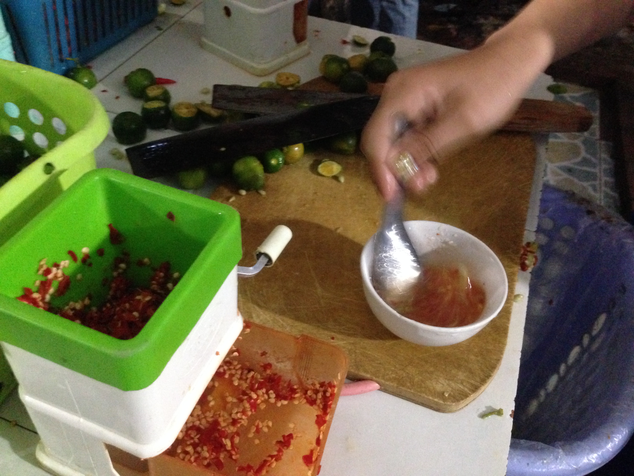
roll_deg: -2.5
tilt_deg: -43.4
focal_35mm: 33
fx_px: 604
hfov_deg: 55.4
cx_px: 317
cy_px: 238
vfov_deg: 42.9
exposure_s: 1/15
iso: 800
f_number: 2.4
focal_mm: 4.12
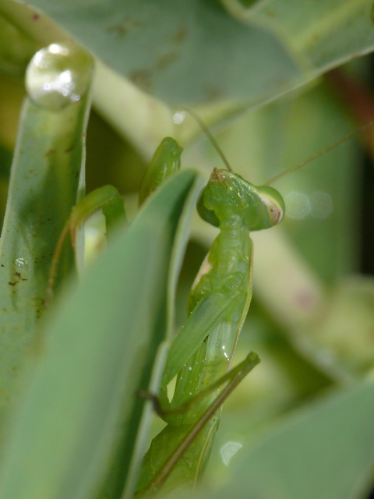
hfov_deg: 3.5
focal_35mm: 420
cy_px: 250
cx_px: 187
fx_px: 6050
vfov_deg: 4.7
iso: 200
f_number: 11
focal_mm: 88.8
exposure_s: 1/500
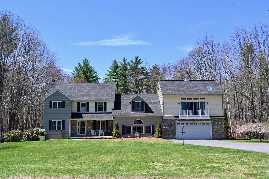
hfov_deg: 46.4
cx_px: 134
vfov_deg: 31.9
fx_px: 314
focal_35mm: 42
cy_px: 90
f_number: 6.3
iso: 100
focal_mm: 42
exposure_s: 1/320
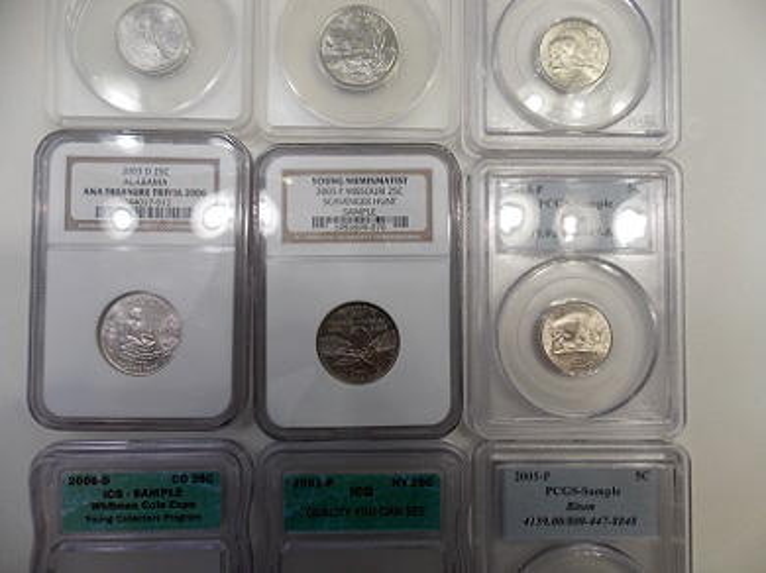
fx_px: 509
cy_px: 286
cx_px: 383
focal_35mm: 23
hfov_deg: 74.0
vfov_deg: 58.8
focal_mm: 4
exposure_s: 1/30
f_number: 3.1
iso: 80
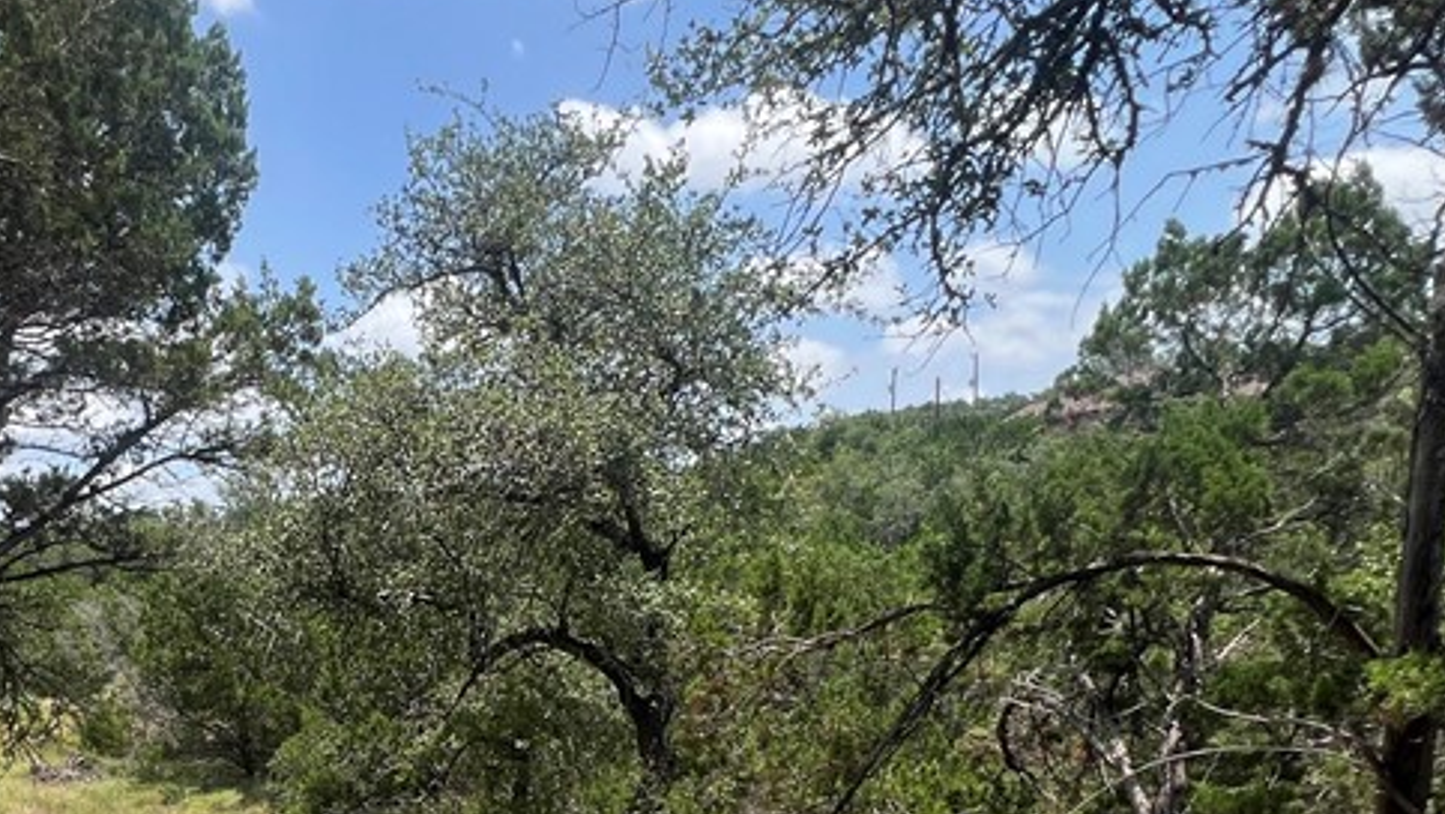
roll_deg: +4.5
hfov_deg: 60.6
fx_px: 1150
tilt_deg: -13.3
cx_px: 356
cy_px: 868
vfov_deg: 34.4
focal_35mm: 30
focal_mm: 1.57
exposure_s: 1/903
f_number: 1.8
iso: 32
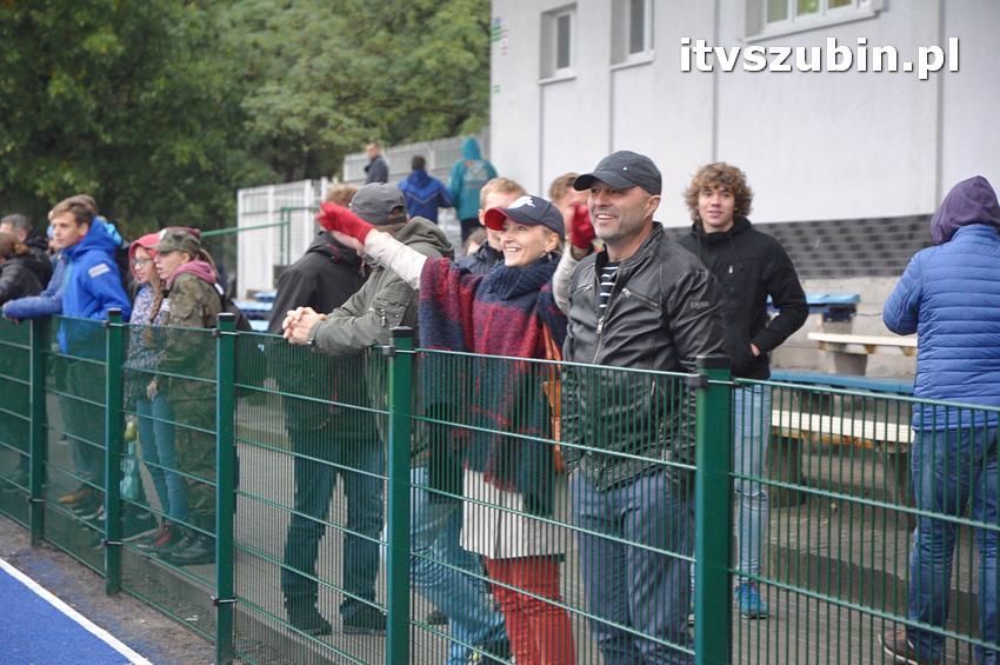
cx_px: 500
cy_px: 332
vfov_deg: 13.0
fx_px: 2914
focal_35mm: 105
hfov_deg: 19.5
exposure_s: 1/80
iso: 2000
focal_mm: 70
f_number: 4.5
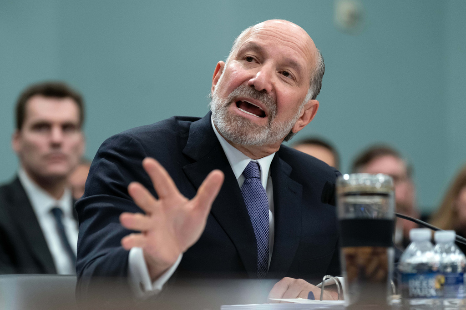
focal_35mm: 129
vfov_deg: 10.6
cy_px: 155
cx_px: 233
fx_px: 1669
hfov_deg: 15.9
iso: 4000
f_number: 3.2
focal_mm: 129
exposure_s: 1/400
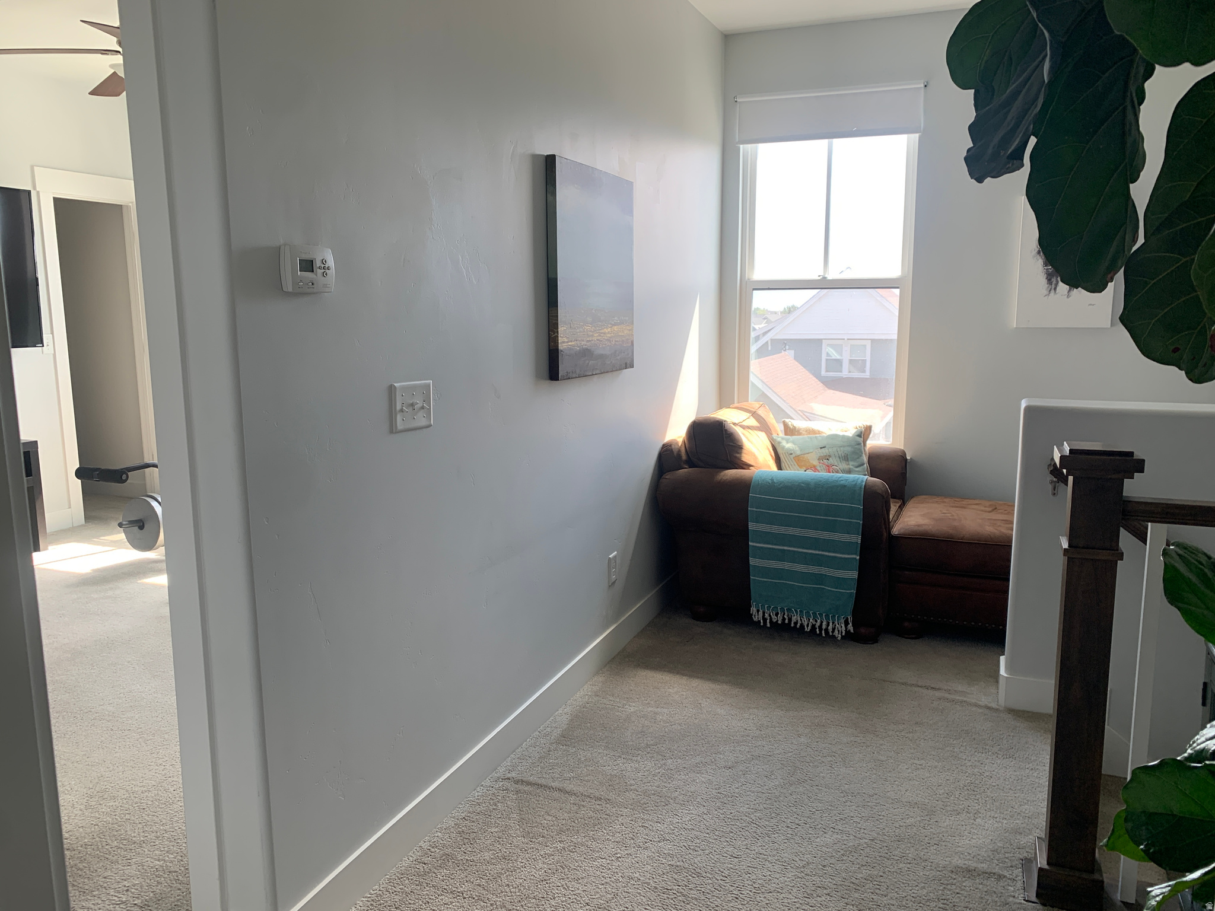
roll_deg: +0.6
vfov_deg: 53.1
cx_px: 608
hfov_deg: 67.3
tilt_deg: -11.4
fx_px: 913
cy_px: 456
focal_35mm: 26
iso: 40
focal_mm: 4.25
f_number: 1.8
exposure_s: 1/121
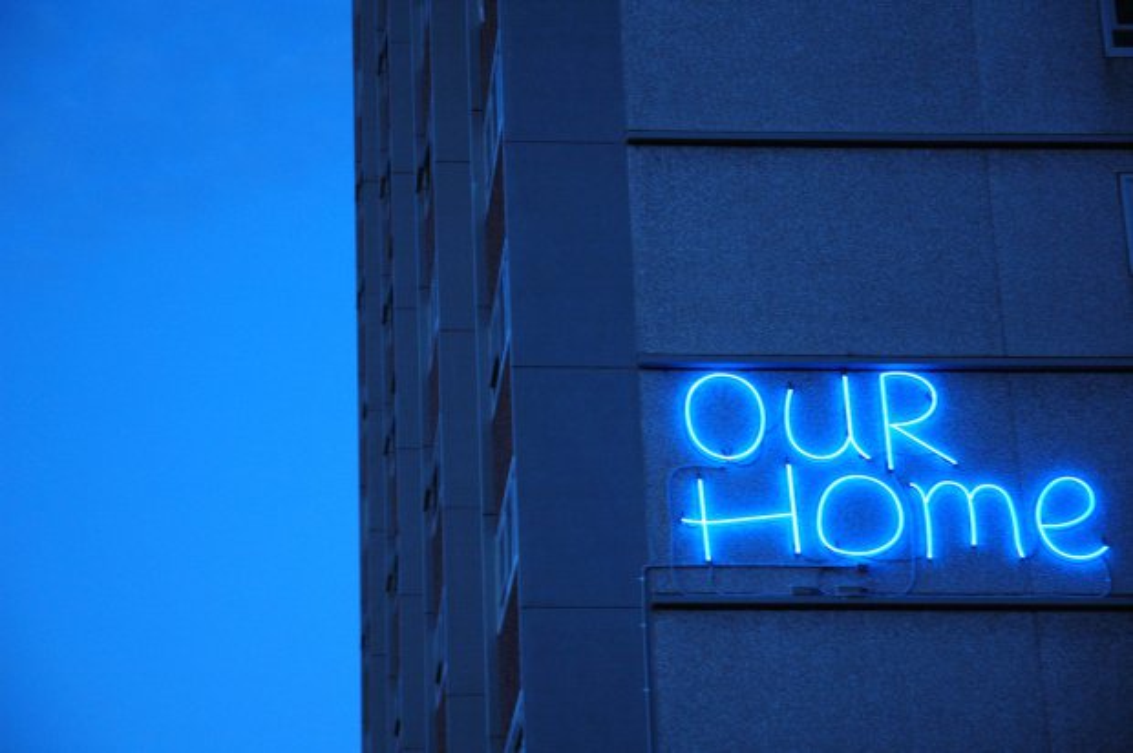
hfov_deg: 19.5
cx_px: 566
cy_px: 376
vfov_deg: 13.0
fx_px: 3301
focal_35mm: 105
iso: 1000
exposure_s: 1/30
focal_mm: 70
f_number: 4.5
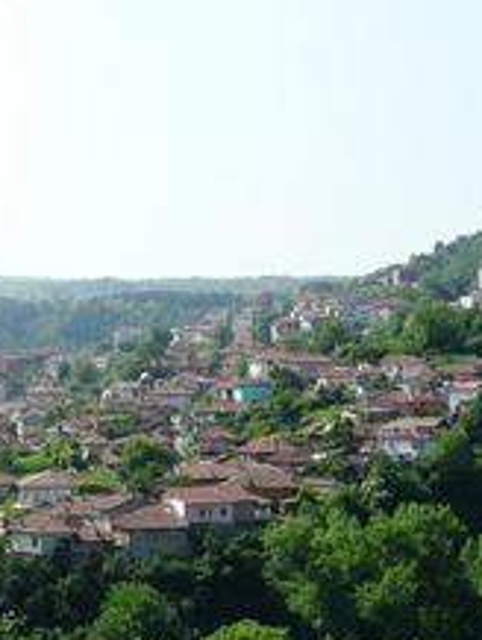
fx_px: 1427
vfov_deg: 25.3
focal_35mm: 77
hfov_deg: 18.5
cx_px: -44
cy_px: 388
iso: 100
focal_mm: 5.4
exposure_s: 1/320
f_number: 5.6
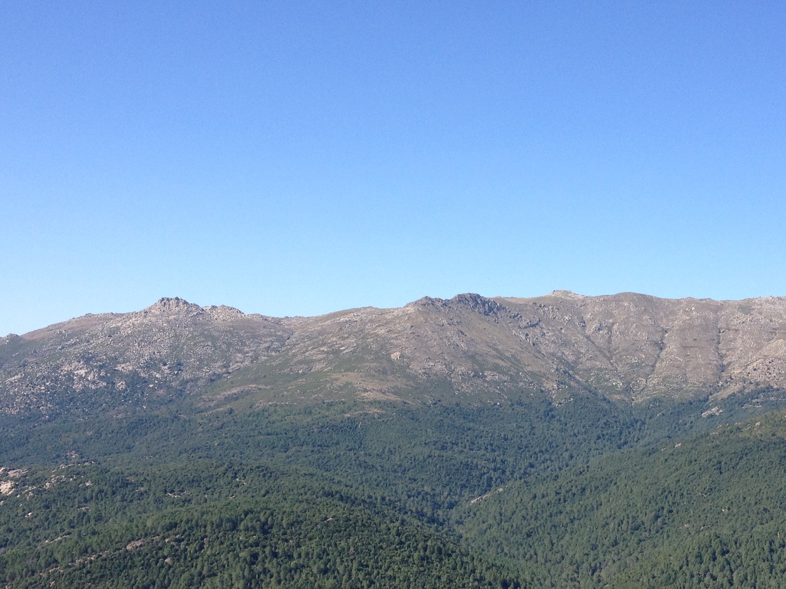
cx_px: 516
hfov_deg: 33.0
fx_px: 1317
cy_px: 433
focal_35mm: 58
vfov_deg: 25.0
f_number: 2.4
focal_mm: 4.28
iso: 64
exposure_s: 1/1042
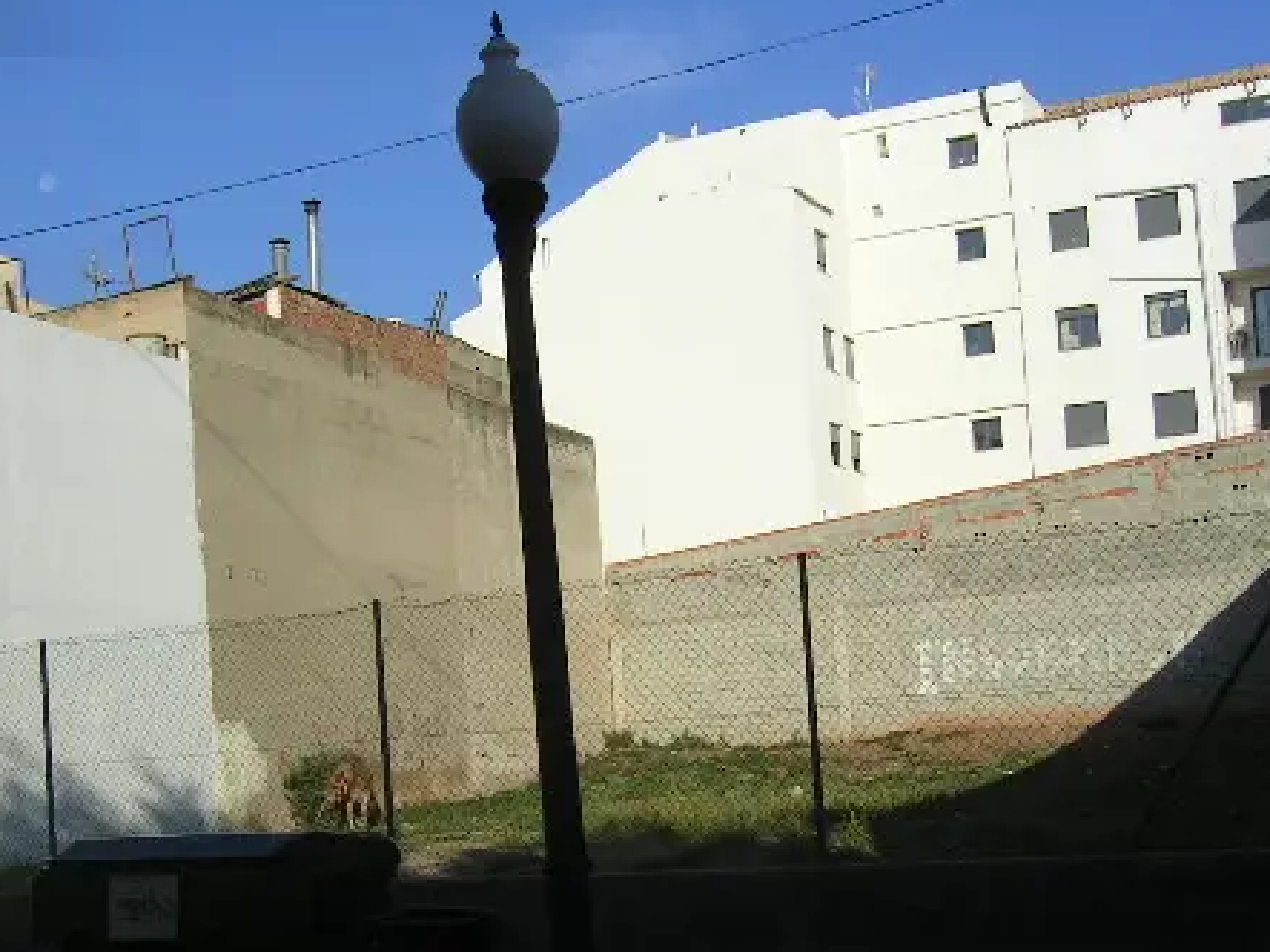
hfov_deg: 36.7
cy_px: 660
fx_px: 1907
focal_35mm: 52
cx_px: 507
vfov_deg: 27.8
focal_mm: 5.6
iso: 50
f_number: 4.8
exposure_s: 1/652
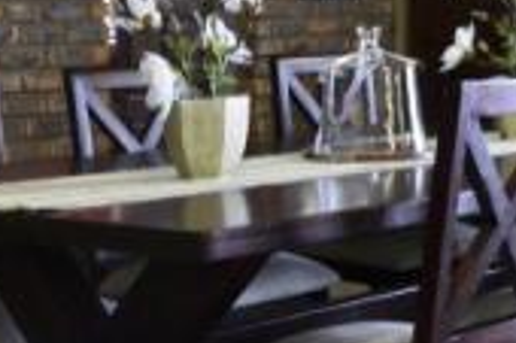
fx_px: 1475
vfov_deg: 13.2
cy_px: 287
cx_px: 246
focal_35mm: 103
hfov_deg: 19.8
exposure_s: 1/25
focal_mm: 26
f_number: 5.6
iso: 800
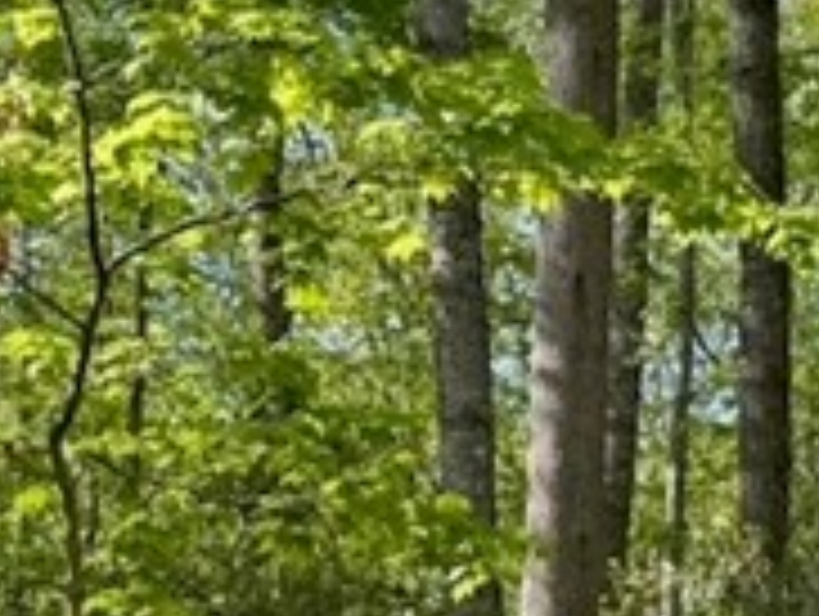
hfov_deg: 14.5
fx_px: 3198
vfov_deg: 10.5
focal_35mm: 135
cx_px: 716
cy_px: 1052
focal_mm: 6.76
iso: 80
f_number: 1.78
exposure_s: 1/504
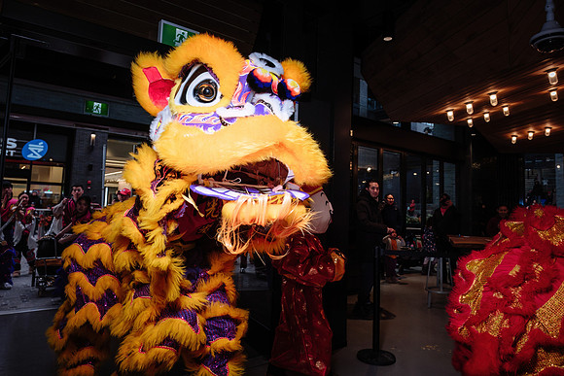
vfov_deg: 53.2
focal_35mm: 24
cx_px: 282
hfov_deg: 73.7
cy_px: 188
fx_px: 376
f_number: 4
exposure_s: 1/160
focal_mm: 16
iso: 125
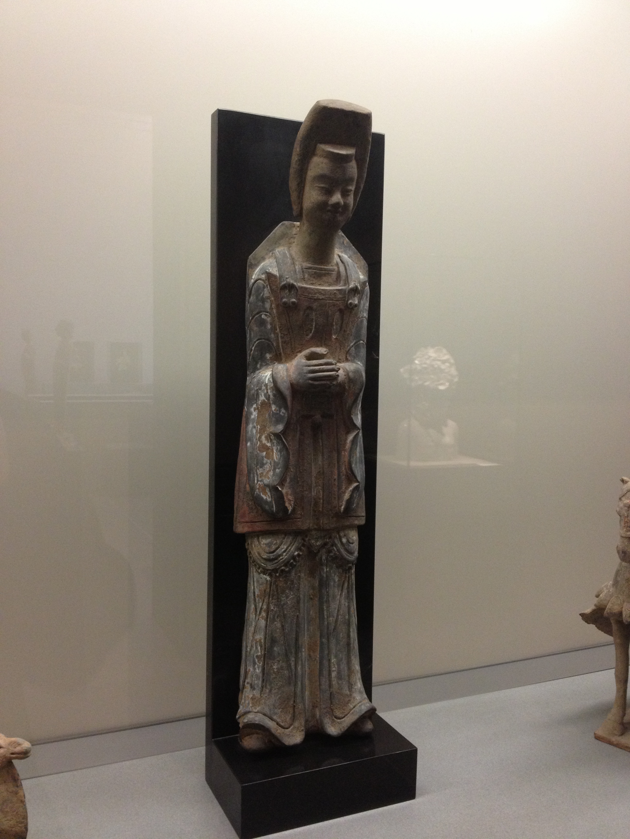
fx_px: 849
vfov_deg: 52.6
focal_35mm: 35
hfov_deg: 40.7
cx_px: 315
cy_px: 420
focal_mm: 4.28
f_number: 2.4
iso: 200
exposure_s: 1/20
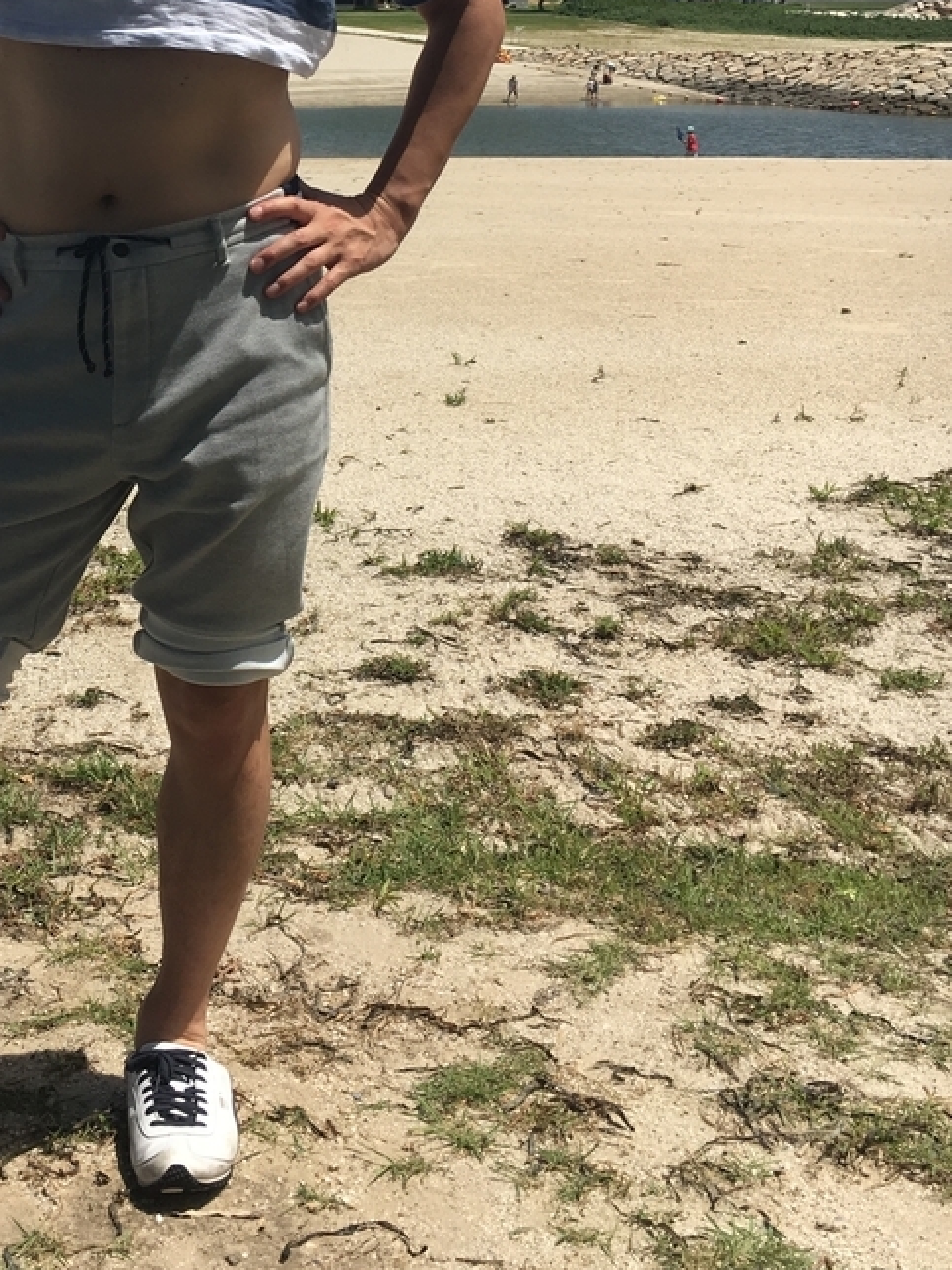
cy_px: 243
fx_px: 1980
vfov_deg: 34.4
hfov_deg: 26.3
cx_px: 142
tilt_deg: -7.6
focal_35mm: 54
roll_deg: -2.2
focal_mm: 4.15
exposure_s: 1/3077
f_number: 2.2
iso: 25
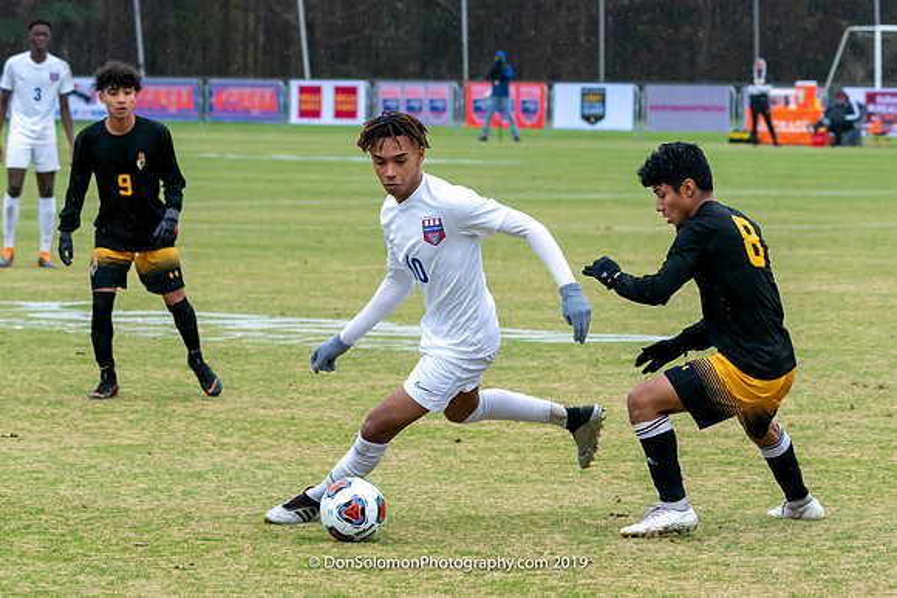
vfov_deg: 6.5
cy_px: 376
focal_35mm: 211
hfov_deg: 9.8
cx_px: 505
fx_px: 5250
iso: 2500
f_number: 5.6
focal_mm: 112
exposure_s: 1/800
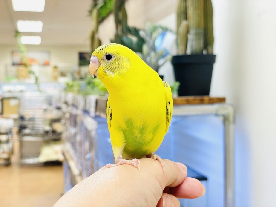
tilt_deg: -0.8
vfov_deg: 28.0
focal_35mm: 52
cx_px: 138
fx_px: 415
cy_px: 104
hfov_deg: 36.8
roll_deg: +0.6
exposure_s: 1/99
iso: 125
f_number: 2
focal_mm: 6
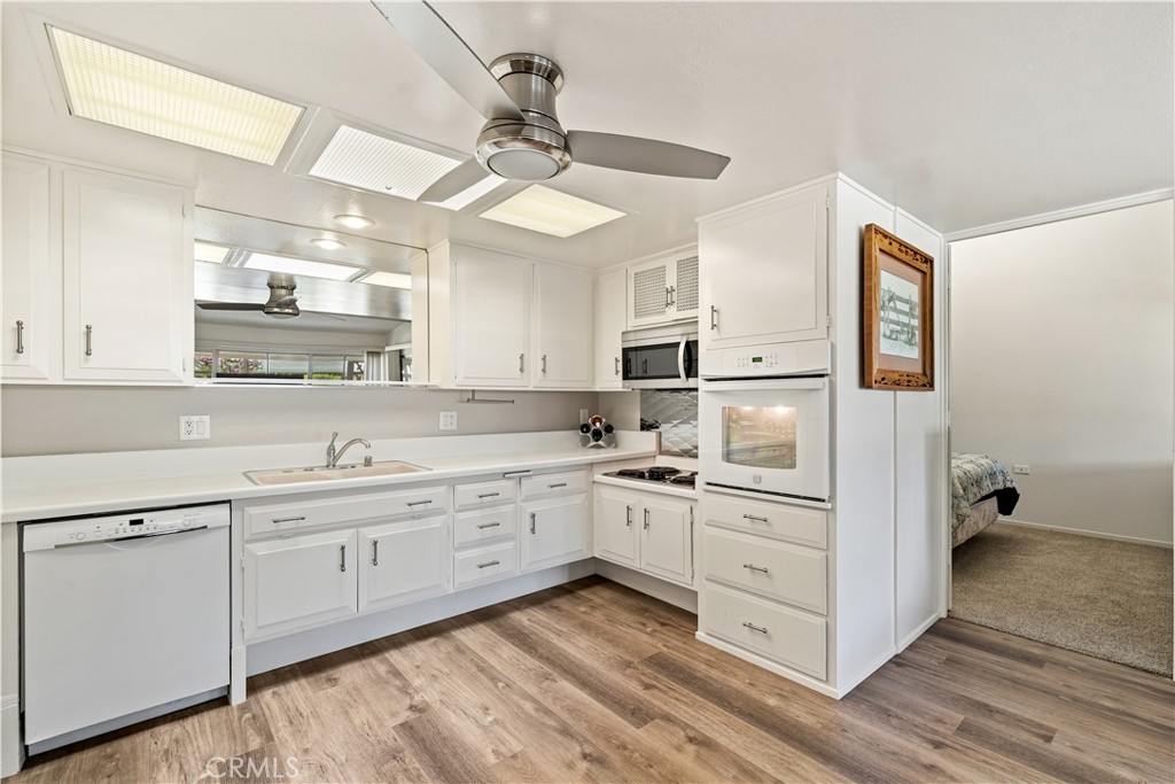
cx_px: 588
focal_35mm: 15
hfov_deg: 100.4
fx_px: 490
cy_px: 392
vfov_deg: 77.3
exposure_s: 1/4
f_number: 8
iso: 100
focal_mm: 15
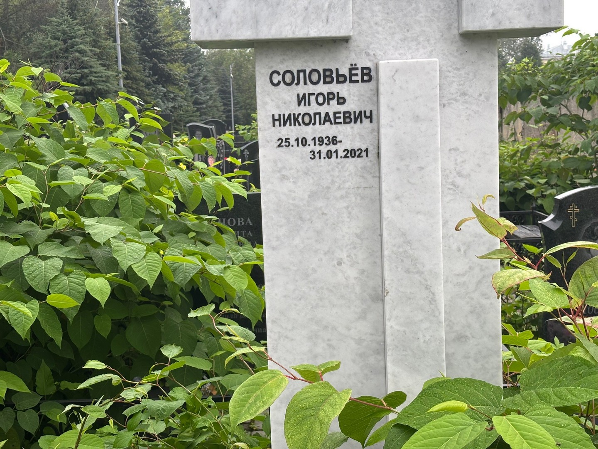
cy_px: 224
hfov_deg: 36.8
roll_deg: +2.2
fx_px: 898
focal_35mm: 52
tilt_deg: -5.9
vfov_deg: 28.0
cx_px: 299
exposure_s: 1/654
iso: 32
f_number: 1.6
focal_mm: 5.96
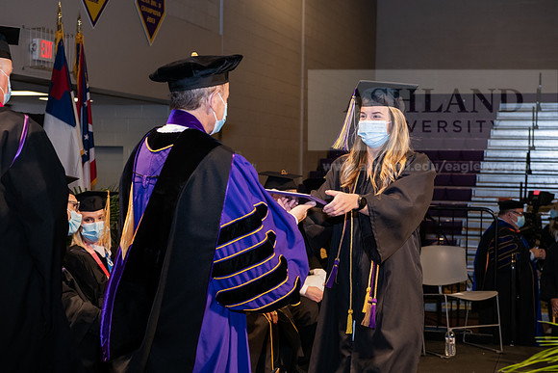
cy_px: 186
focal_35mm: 66
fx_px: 1023
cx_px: 279
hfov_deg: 30.5
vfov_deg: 20.6
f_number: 6.3
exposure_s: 1/200
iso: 1600
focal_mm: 66
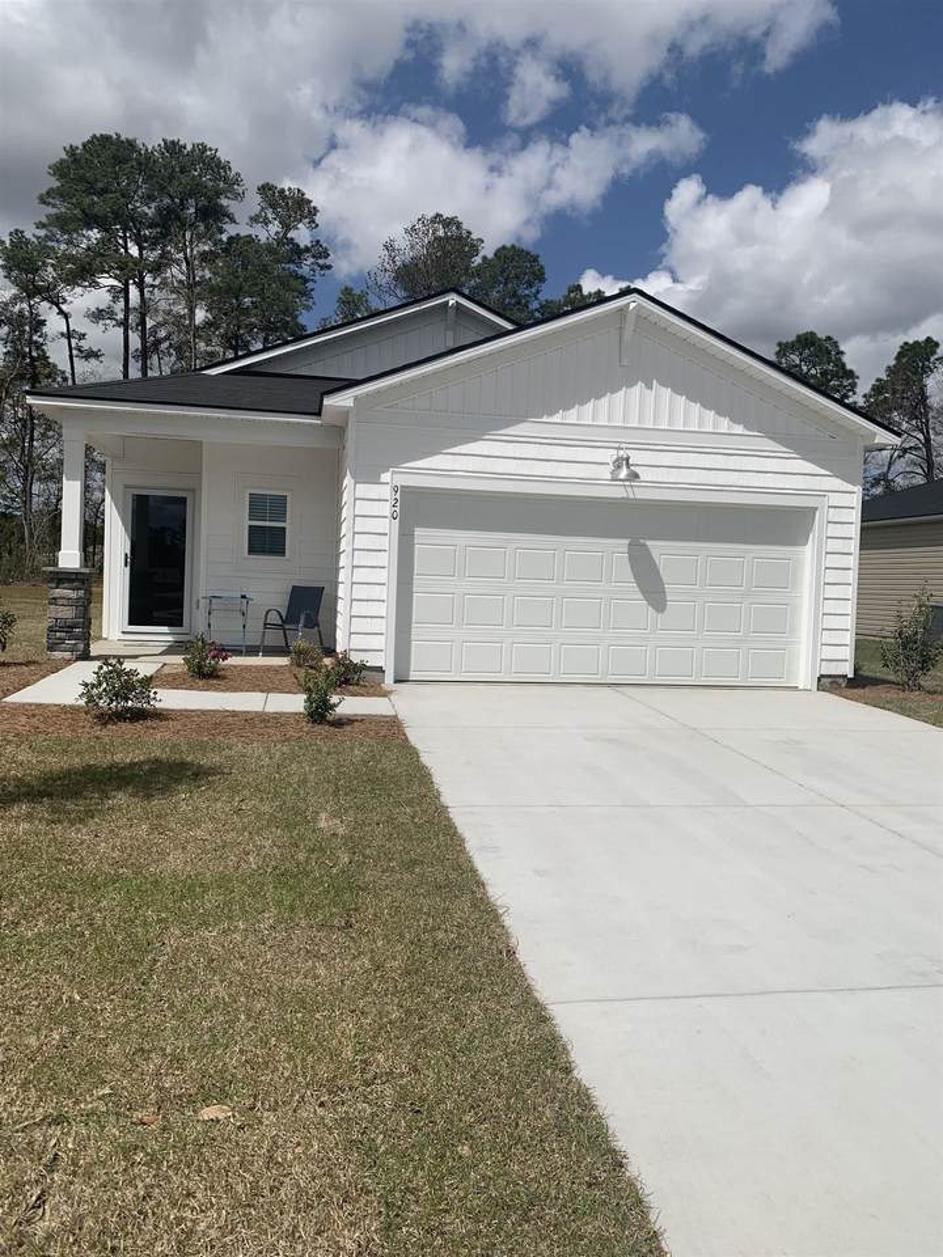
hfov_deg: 53.1
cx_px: 472
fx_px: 944
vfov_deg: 67.3
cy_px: 628
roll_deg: -2.4
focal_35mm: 26
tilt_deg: -0.1
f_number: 1.8
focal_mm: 4.25
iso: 25
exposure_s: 1/6061
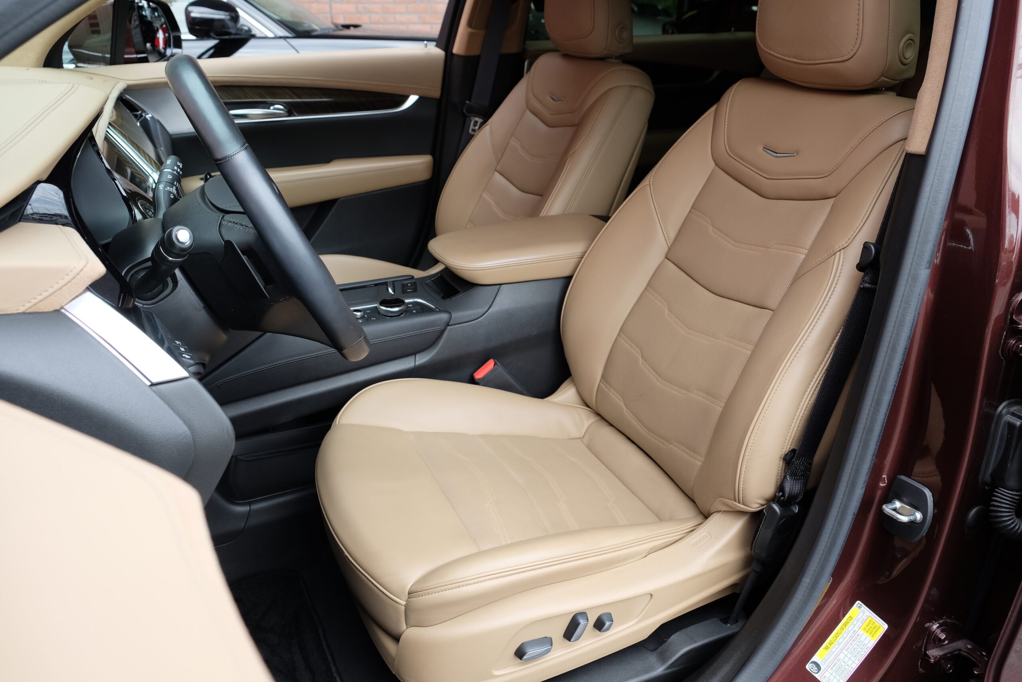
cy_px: 341
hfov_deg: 67.4
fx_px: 766
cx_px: 511
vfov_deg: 47.9
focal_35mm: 27
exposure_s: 1/160
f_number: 5
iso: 400
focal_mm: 18
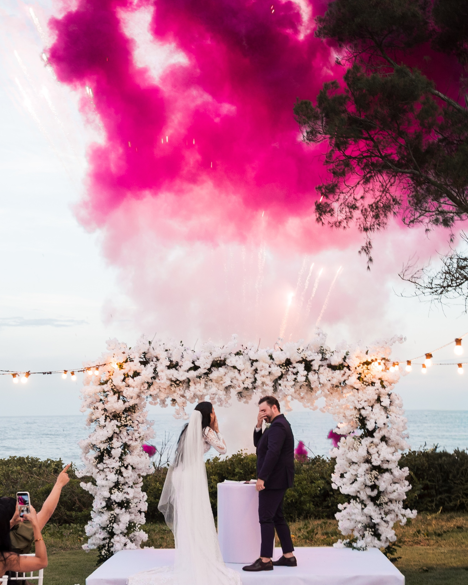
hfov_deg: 31.4
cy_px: 330
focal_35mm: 48
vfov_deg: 38.7
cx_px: 228
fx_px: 831
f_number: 3.2
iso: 720
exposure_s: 1/200
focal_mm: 28
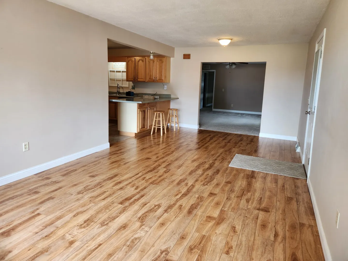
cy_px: 130
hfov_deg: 73.9
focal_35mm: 23
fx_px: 231
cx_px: 174
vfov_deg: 58.9
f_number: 1.8
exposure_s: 1/120
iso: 200
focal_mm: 5.4
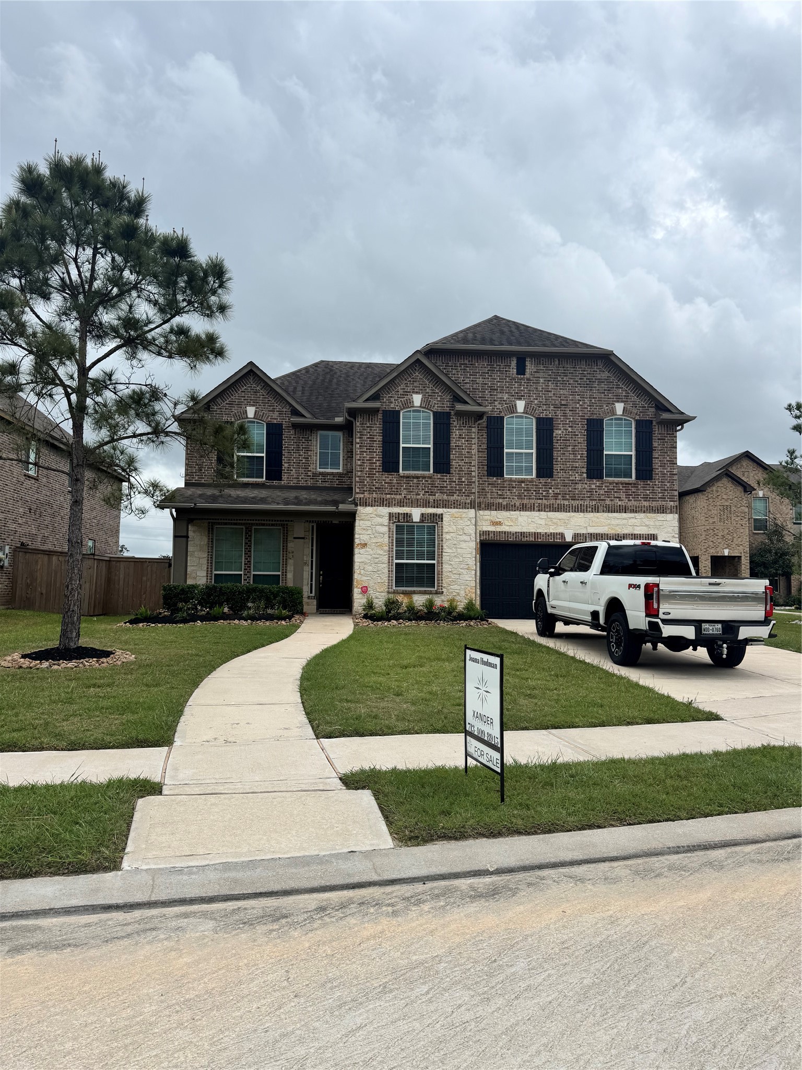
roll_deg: -0.6
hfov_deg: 56.8
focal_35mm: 24
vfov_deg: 71.6
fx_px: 741
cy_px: 535
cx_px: 401
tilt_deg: +4.5
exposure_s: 1/5814
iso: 80
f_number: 1.78
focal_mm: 6.76
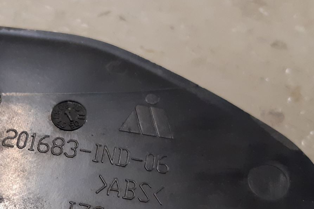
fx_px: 541
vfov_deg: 21.8
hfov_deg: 31.4
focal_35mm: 62
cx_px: 56
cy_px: 137
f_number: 1.7
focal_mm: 3.93
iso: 200
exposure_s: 1/50
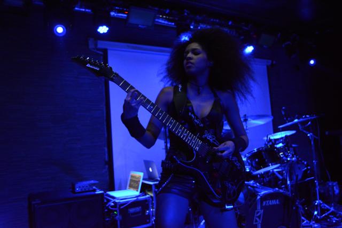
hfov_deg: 61.9
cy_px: 114
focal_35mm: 30
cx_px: 171
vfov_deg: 43.6
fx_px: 285
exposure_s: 1/125
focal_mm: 20
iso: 5000
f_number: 4
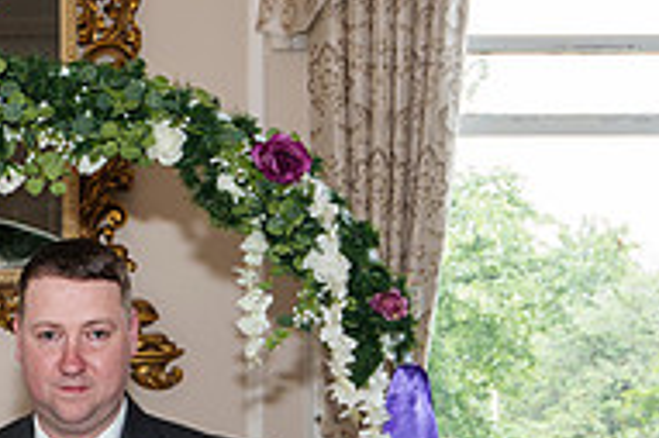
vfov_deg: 16.9
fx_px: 1408
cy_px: 520
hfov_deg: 25.1
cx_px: 3
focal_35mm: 77
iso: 800
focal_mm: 21
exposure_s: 1/160
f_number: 4
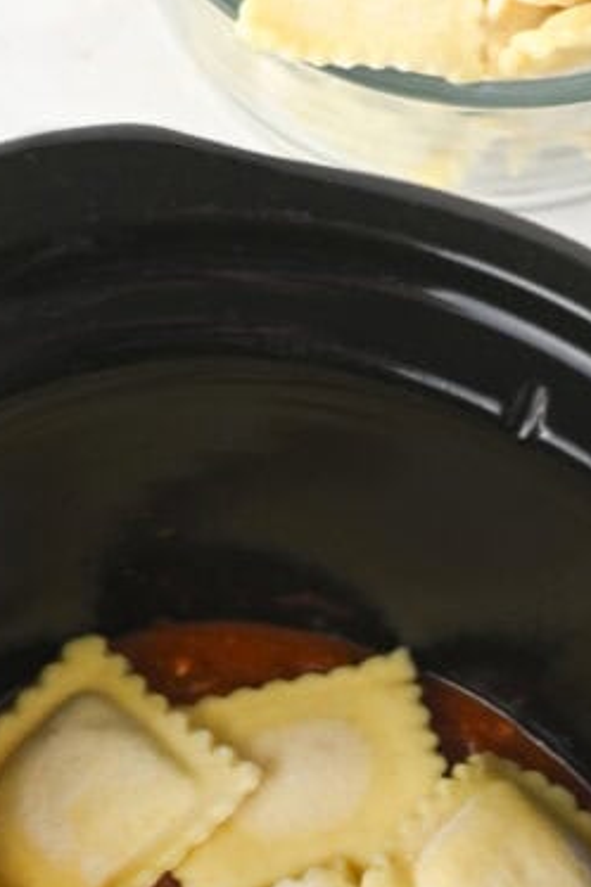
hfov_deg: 10.0
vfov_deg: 14.5
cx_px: 357
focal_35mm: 137
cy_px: 1060
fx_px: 3376
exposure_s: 1/100
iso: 400
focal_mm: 50
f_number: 4
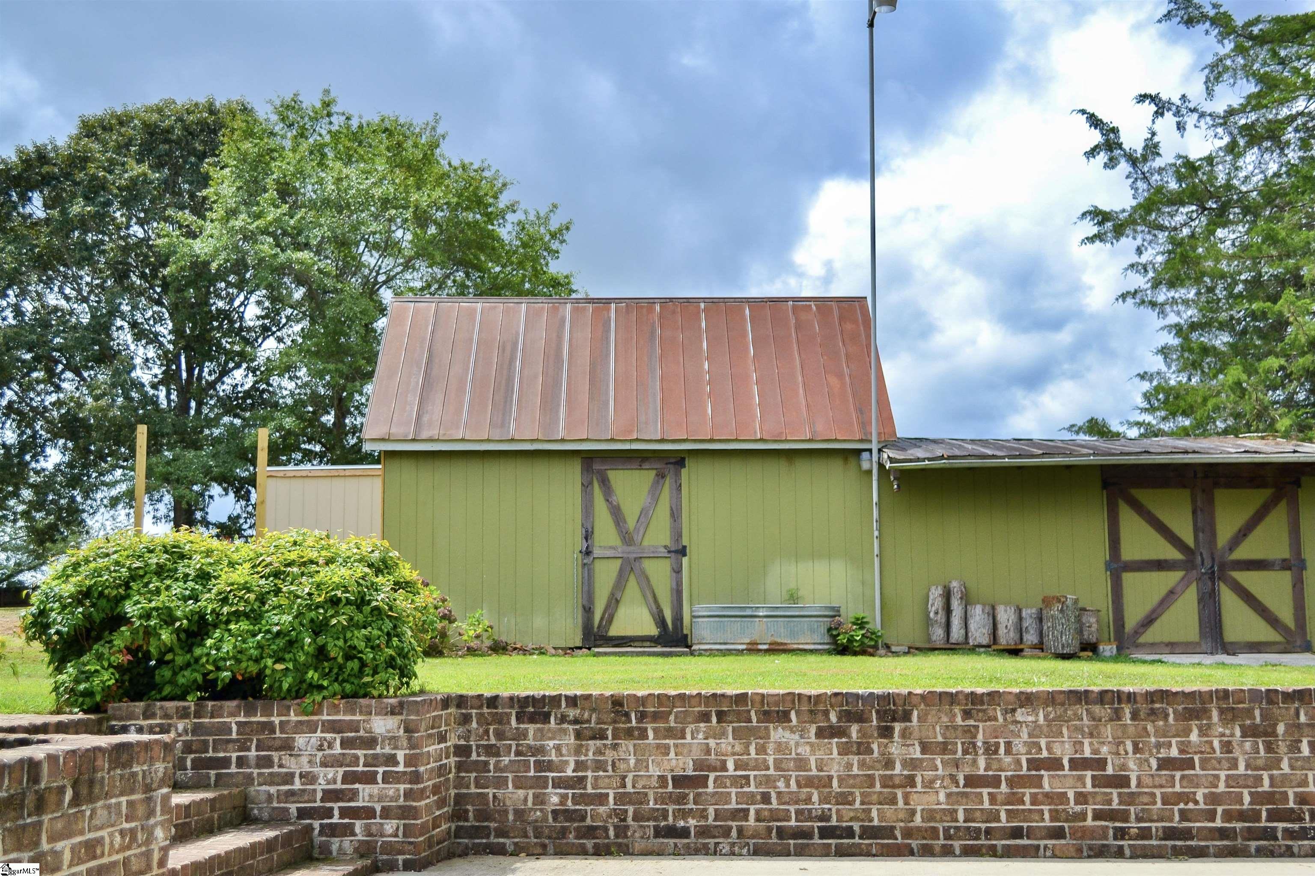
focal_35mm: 36
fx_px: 1315
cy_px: 438
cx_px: 658
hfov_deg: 53.1
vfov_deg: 36.9
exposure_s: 1/1250
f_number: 4
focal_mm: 24
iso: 200
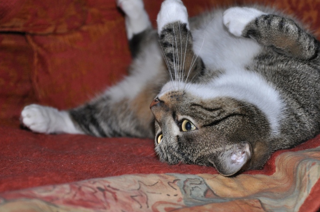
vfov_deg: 11.4
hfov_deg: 17.1
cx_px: 184
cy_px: 104
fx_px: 1065
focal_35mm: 120
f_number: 5.3
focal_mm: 66
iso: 800
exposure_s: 1/60
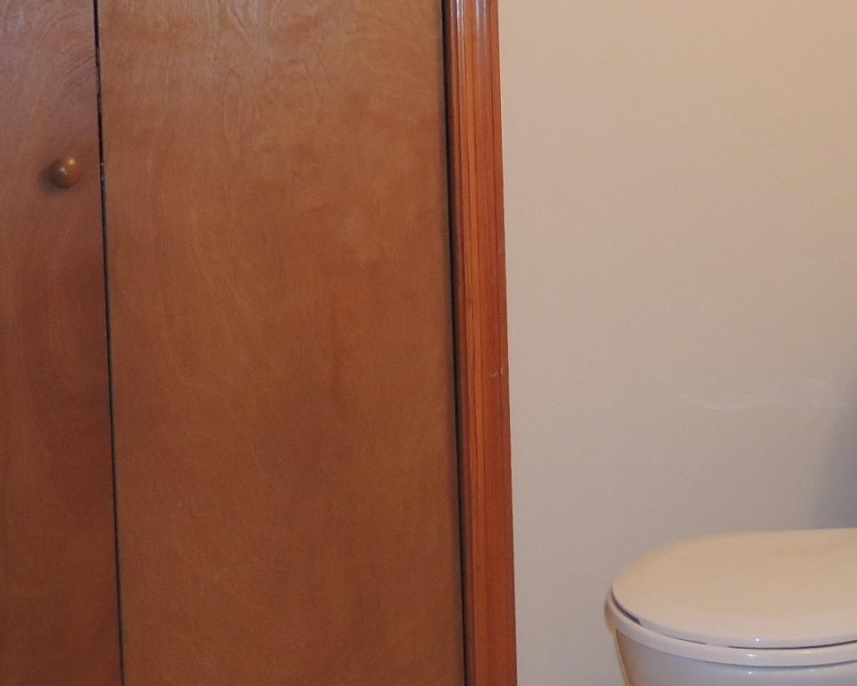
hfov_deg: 33.4
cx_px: 652
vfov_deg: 26.5
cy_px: 46
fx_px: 1395
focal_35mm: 55
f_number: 3
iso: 320
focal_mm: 4.3
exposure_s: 1/40
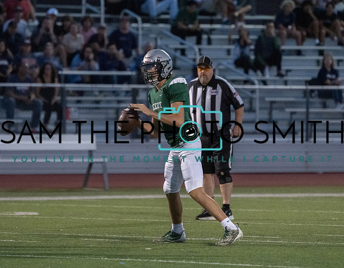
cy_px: 129
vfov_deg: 3.3
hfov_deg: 4.3
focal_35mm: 457
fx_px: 4604
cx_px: 171
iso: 12800
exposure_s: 1/1000
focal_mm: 324
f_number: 5.6
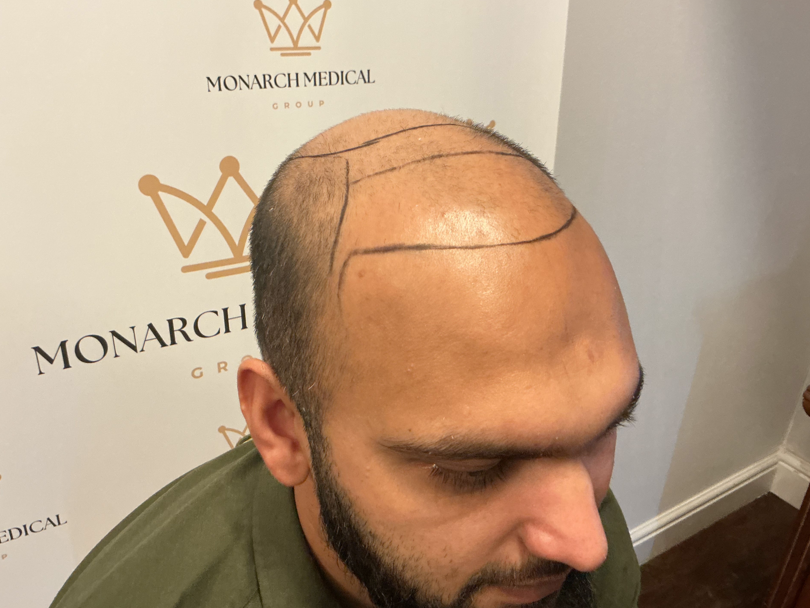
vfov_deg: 45.4
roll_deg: -2.5
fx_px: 725
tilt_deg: -27.6
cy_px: 299
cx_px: 397
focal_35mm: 31
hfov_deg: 58.3
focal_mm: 3
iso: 250
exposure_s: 1/50
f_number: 1.8
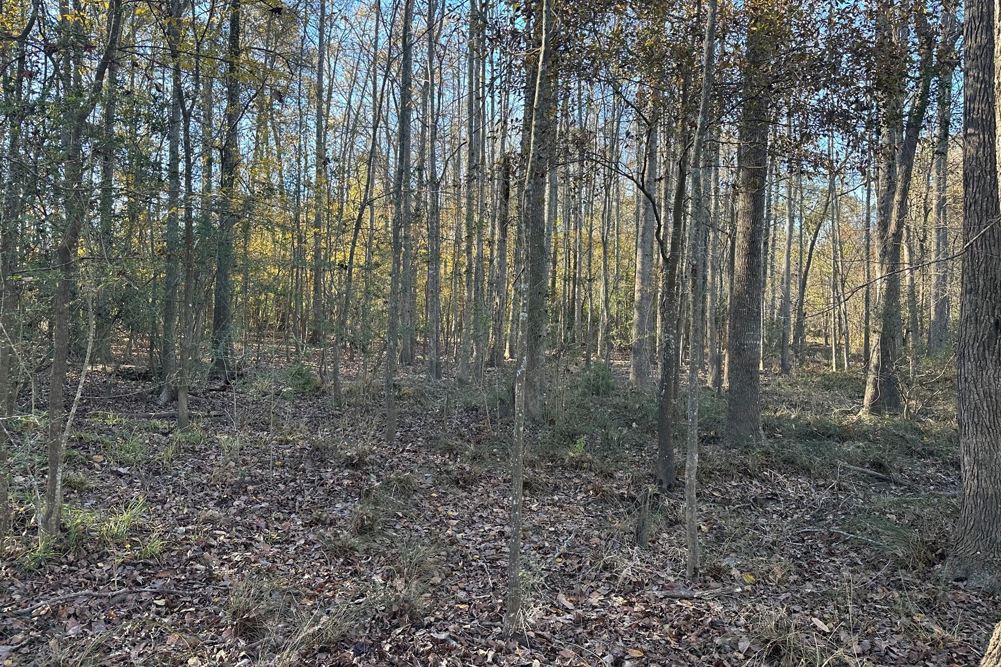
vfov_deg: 47.8
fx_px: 751
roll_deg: -0.4
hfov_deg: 67.3
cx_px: 524
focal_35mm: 27
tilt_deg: +0.7
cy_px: 297
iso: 80
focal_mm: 6.86
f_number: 1.78
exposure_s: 1/256
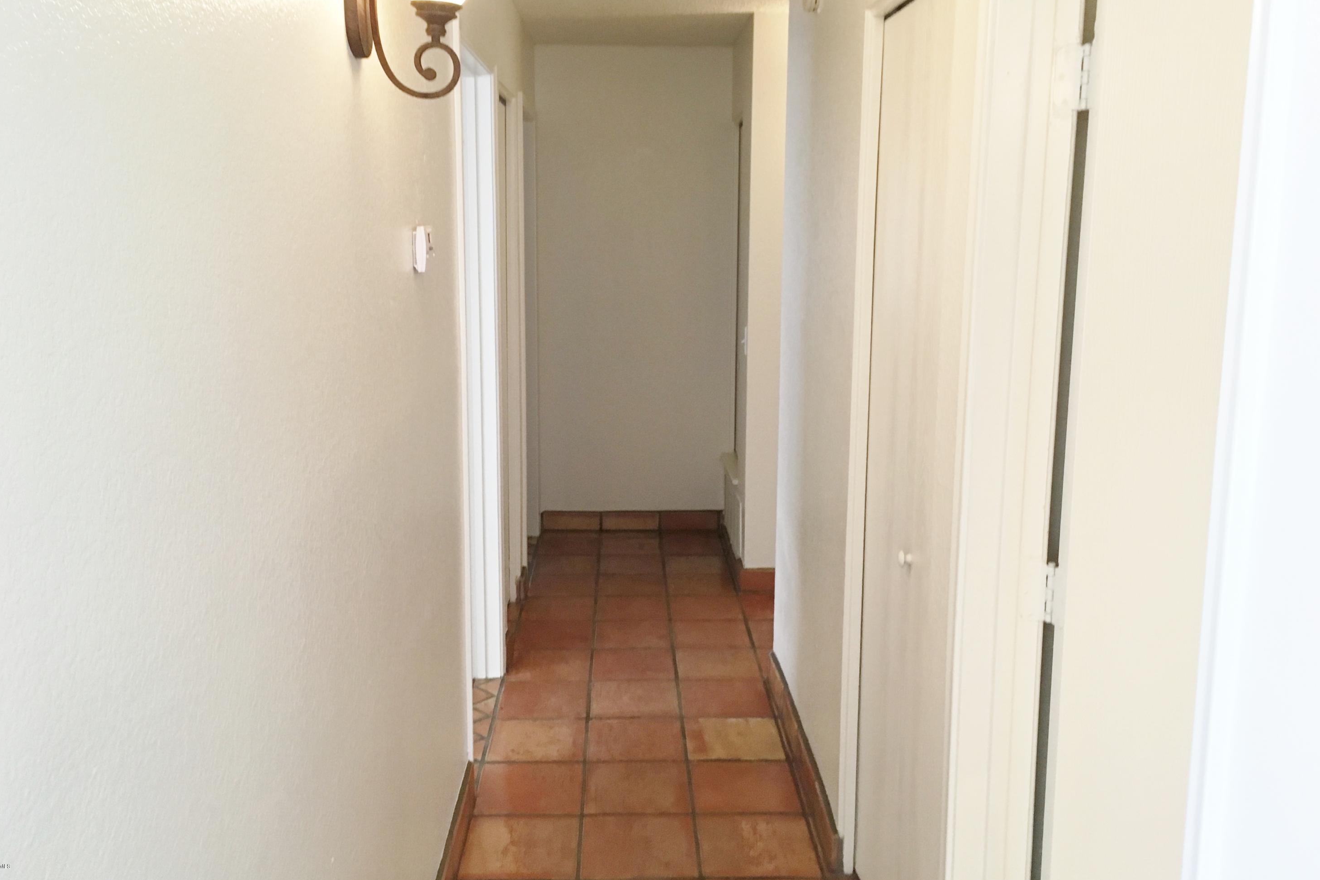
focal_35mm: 31
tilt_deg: -8.6
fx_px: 1137
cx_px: 646
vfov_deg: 42.3
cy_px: 389
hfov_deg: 60.3
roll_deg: -0.8
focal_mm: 4.15
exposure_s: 1/30
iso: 125
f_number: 2.2
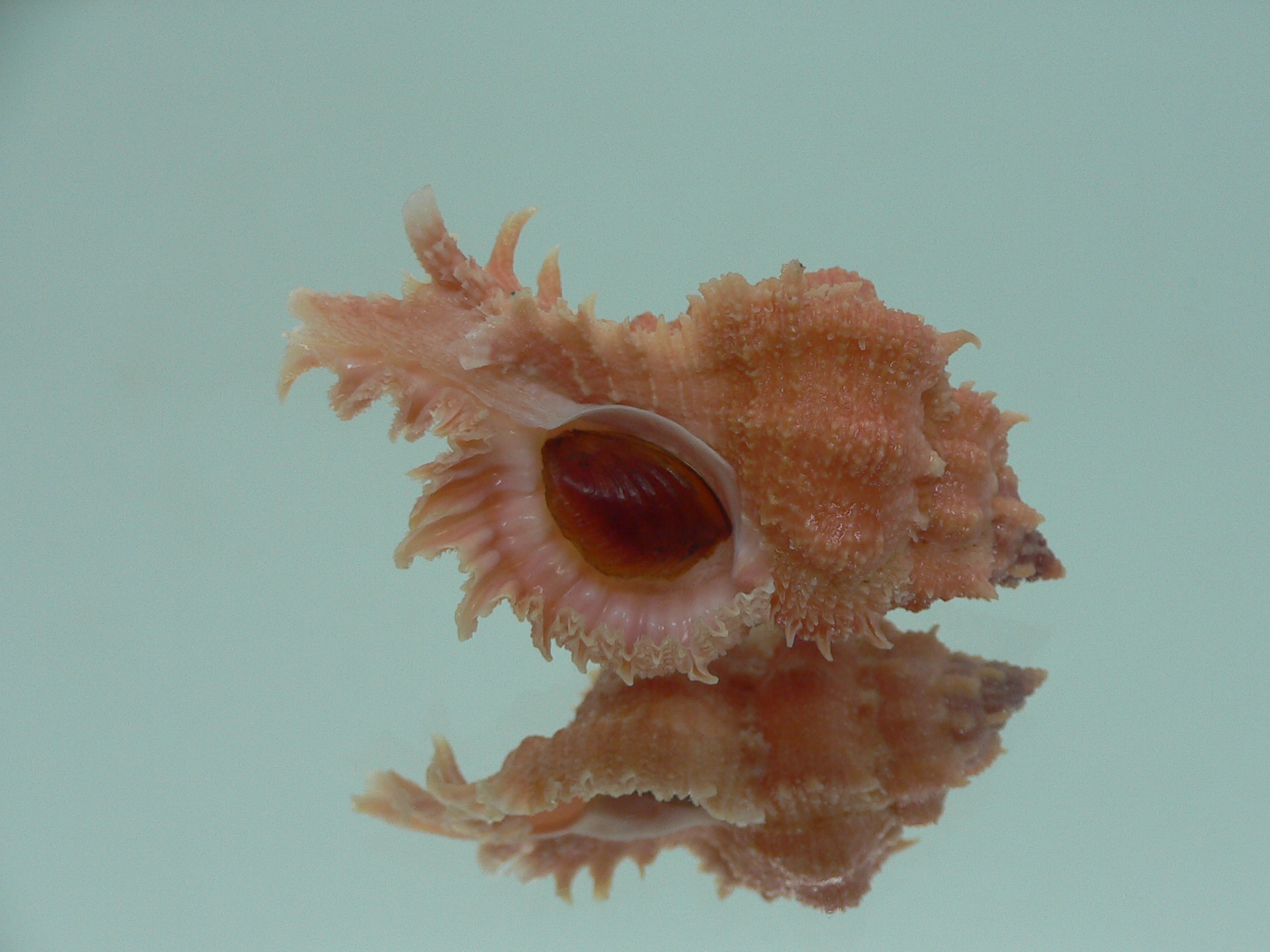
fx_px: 1468
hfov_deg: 46.7
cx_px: 698
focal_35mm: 40
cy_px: 514
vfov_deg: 35.9
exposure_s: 1/60
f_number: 2.8
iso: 80
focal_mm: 4.6
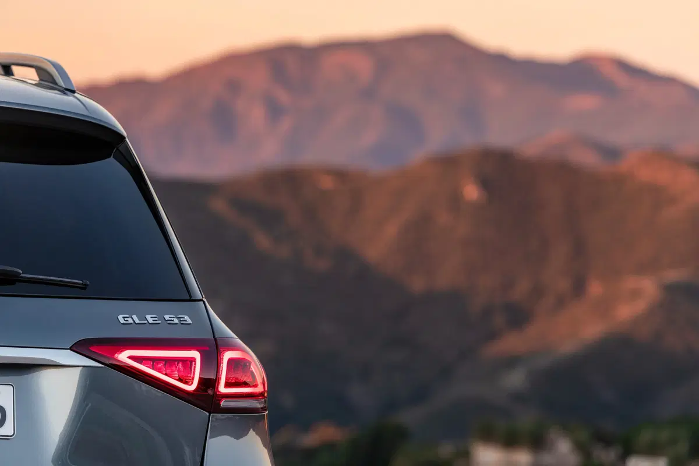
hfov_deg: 11.7
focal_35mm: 175
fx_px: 3398
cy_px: 233
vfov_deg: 7.8
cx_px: 350
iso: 100
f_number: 5.6
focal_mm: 175
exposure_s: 1/60
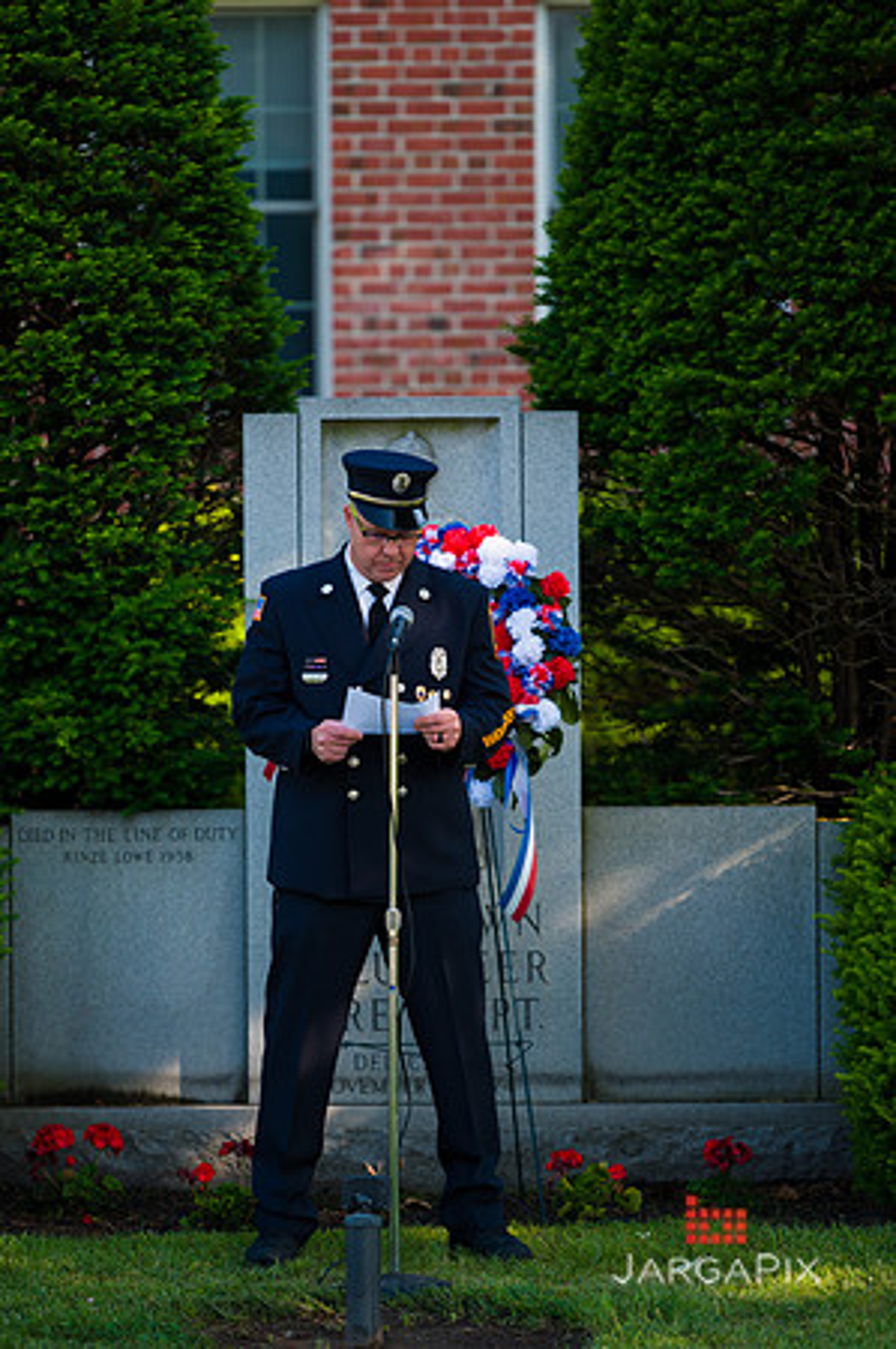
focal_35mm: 190
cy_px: 674
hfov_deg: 7.2
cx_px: 448
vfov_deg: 10.8
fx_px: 7109
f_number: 3.2
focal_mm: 190
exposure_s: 1/640
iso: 200
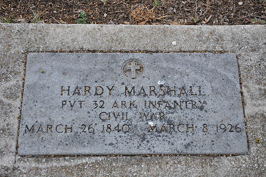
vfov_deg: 23.7
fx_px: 421
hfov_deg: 35.1
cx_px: 133
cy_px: 88
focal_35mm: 57
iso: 200
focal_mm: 38
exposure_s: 1/200
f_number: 7.1
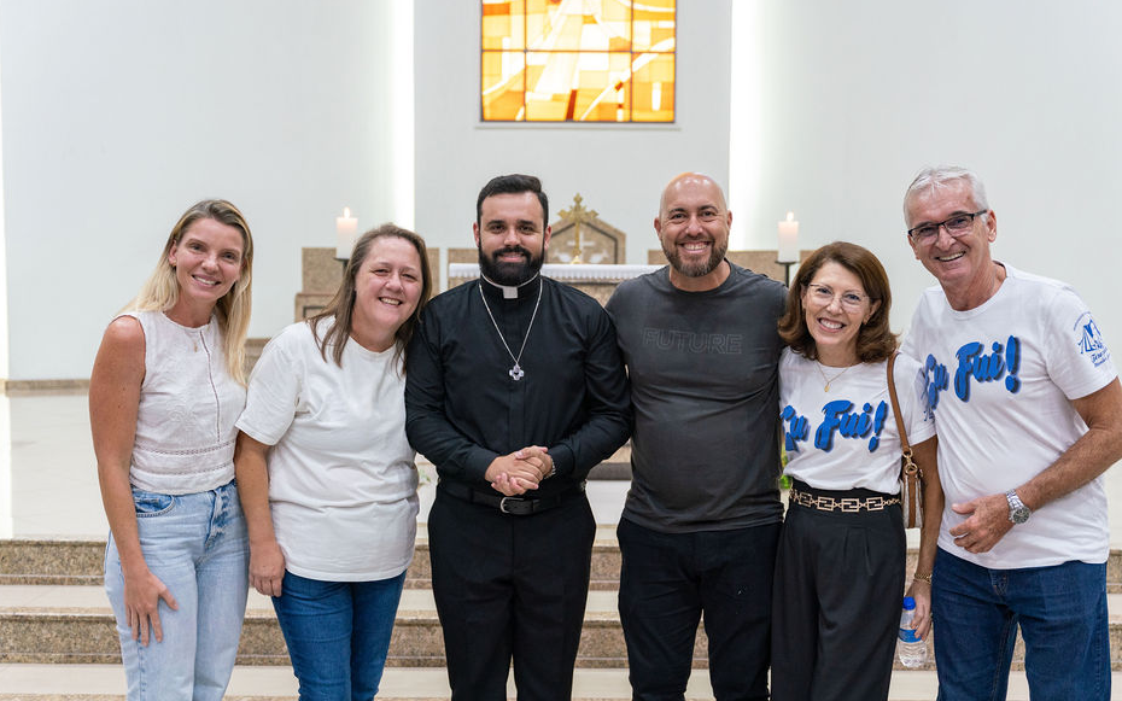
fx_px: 1345
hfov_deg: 45.3
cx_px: 582
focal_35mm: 44
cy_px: 399
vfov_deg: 29.2
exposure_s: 1/125
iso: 1600
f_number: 2.8
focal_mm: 39.2
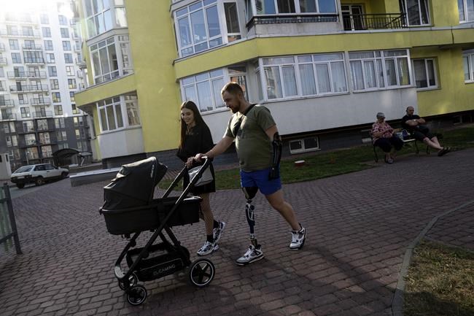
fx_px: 316
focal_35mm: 24
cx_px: 237
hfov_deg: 73.8
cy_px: 158
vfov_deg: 53.1
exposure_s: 1/1250
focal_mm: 24
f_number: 3.5
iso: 250
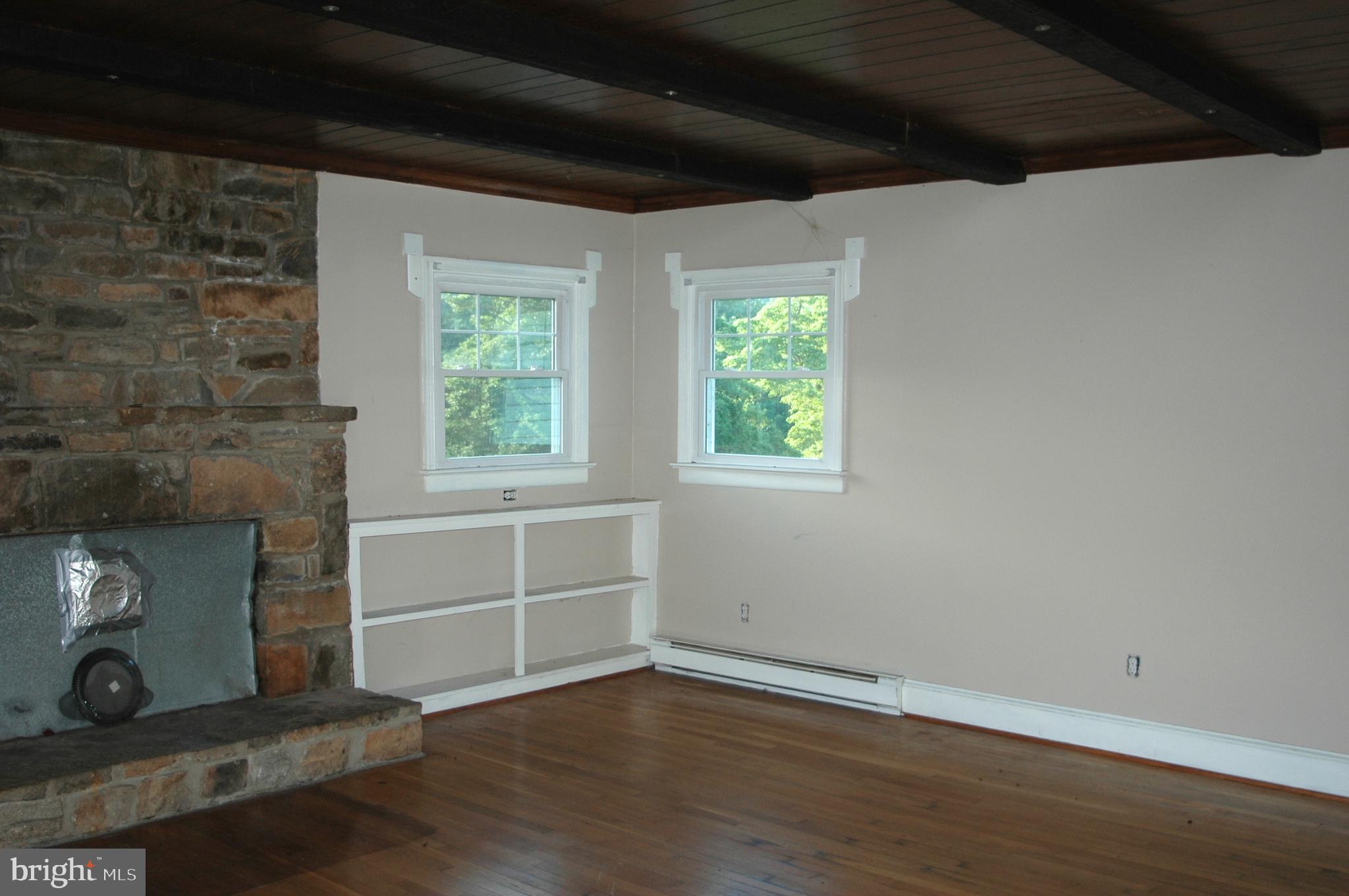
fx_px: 1348
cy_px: 448
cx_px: 674
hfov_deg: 53.2
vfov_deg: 36.8
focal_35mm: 36
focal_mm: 24
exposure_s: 1/60
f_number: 3.8
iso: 200
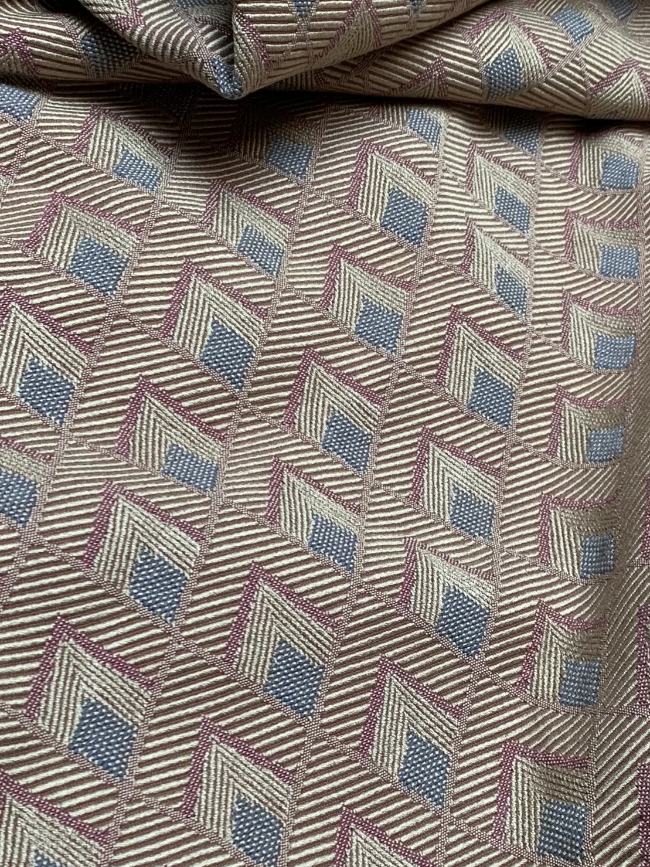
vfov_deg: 50.7
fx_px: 901
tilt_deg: -54.7
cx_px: 389
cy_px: 553
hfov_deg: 39.5
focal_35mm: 36
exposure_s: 1/93
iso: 100
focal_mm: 4.25
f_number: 1.8
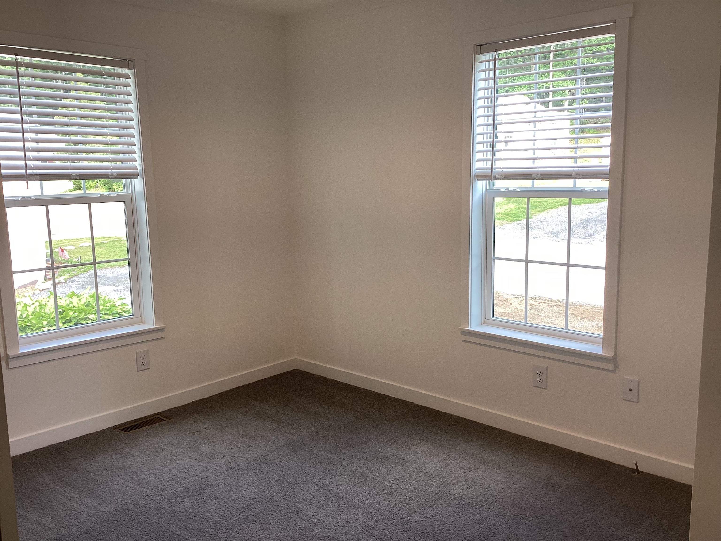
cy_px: 270
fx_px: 646
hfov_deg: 58.4
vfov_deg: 45.4
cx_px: 360
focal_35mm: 31
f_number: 2.4
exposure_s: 1/50
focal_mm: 3.3
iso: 50
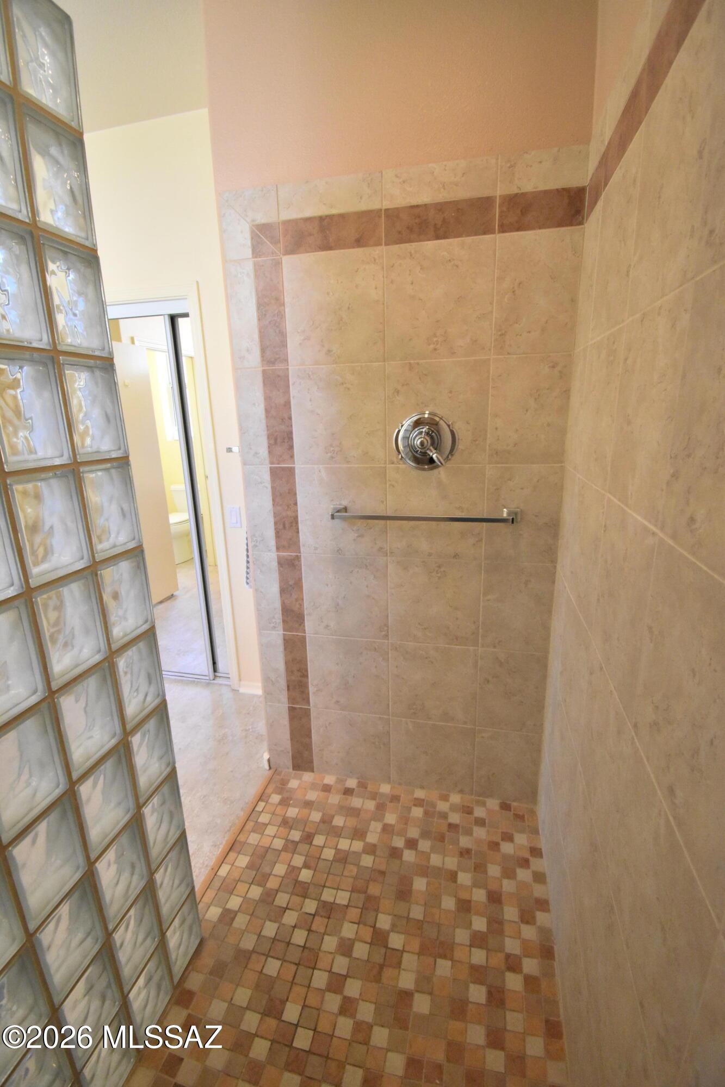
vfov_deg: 100.4
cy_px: 544
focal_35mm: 15
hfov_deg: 77.3
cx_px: 362
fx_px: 453
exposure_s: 1/125
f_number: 4.5
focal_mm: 10
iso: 2500
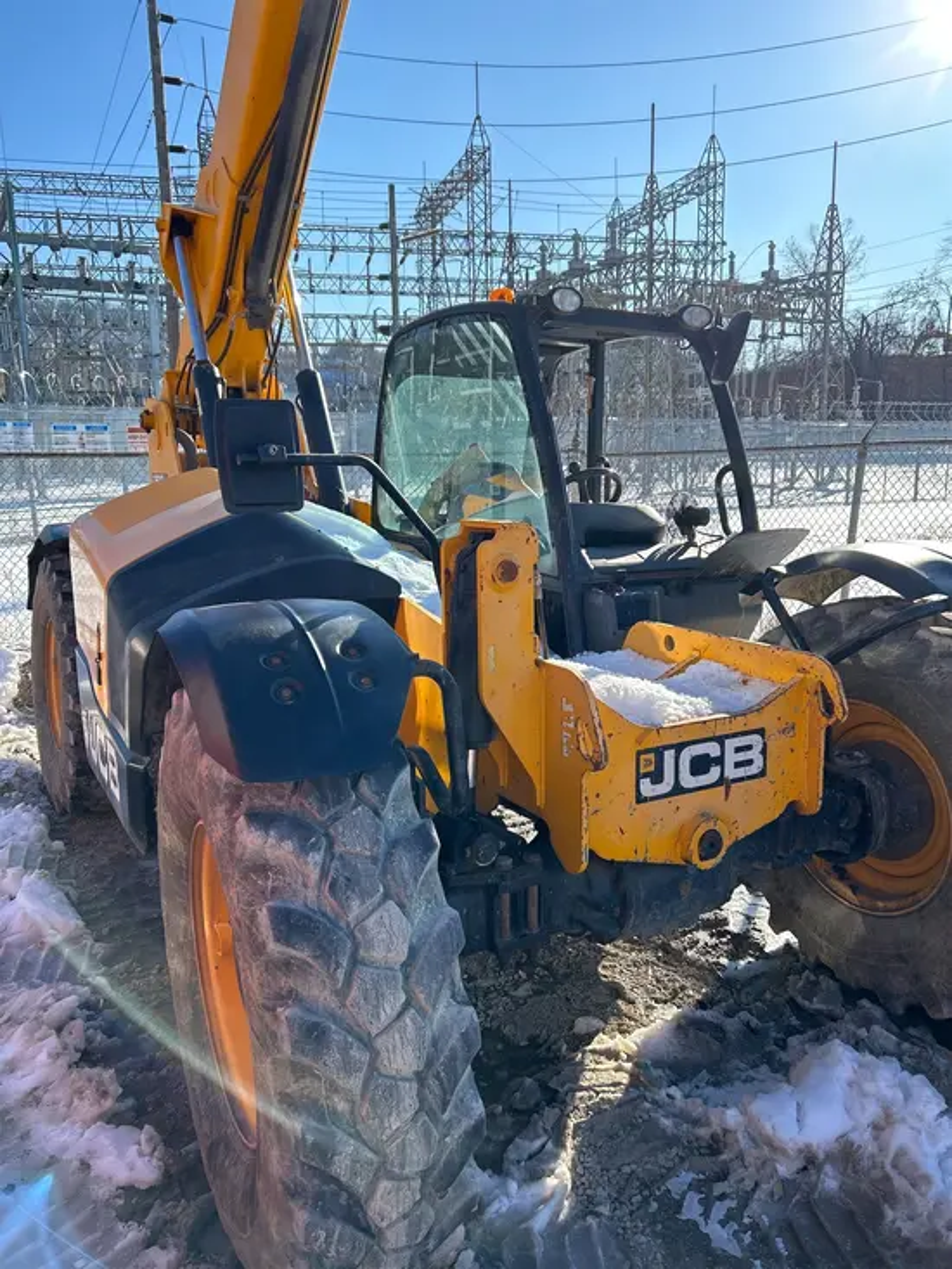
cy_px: 634
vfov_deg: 67.3
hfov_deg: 53.1
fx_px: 953
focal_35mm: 26
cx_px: 476
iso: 50
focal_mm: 5.7
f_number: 1.5
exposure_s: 1/1779
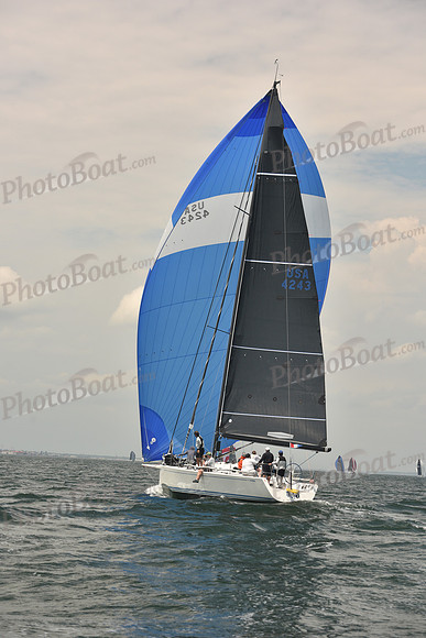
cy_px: 319
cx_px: 213
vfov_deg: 25.4
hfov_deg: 17.1
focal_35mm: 80
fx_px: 1419
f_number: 7.1
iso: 250
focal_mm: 80
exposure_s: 1/640
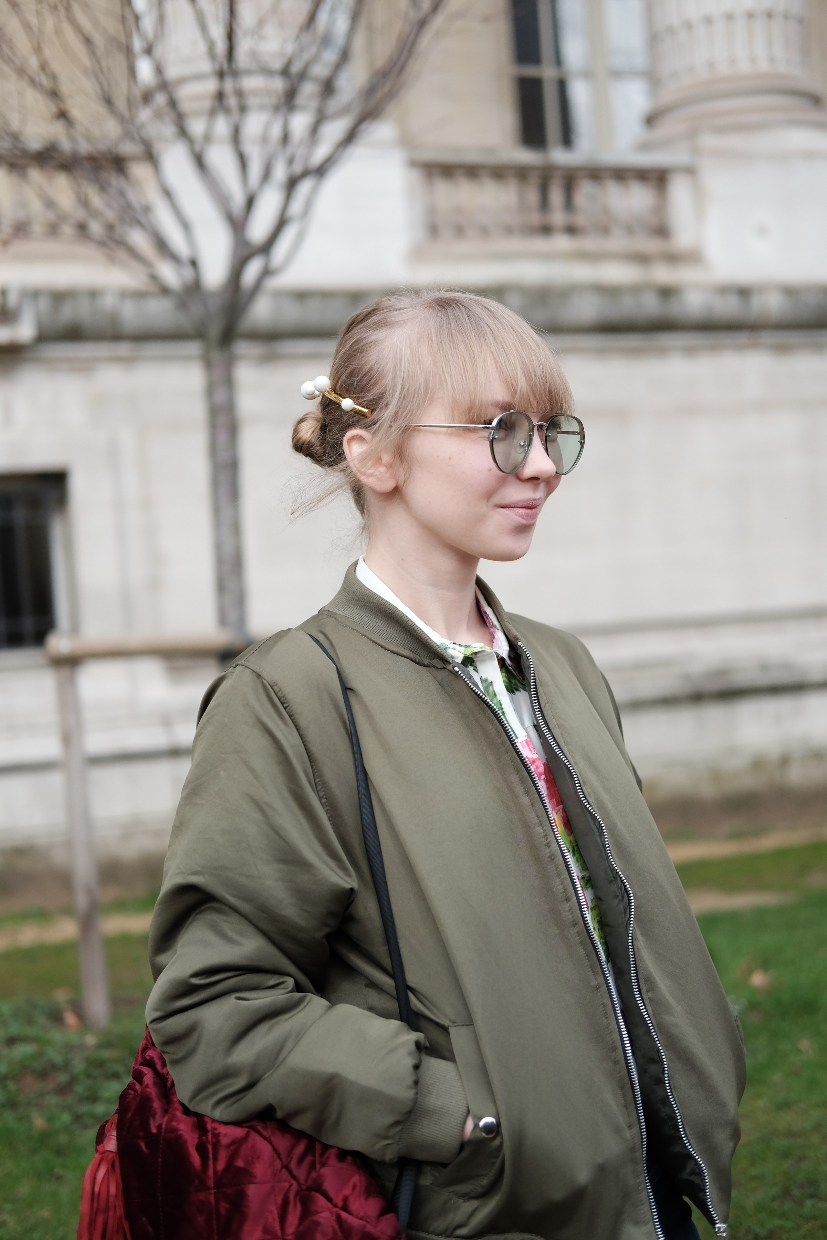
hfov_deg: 25.5
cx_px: 414
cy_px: 620
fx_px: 1826
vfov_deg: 37.5
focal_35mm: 53
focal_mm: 35
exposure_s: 1/4000
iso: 640
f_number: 2
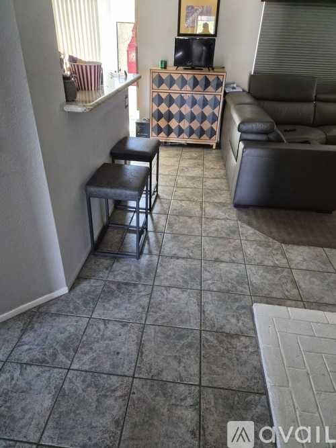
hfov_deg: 58.9
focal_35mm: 23
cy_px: 224
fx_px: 298
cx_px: 168
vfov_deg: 73.9
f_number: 1.8
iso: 800
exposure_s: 1/120
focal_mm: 5.4
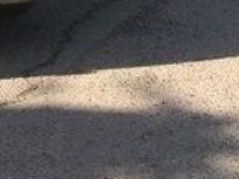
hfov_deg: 13.7
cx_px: -148
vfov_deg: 10.1
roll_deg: -1.7
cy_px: -208
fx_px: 918
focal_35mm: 133
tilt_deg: -8.0
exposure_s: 1/1208
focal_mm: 4.15
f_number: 2.2
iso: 32
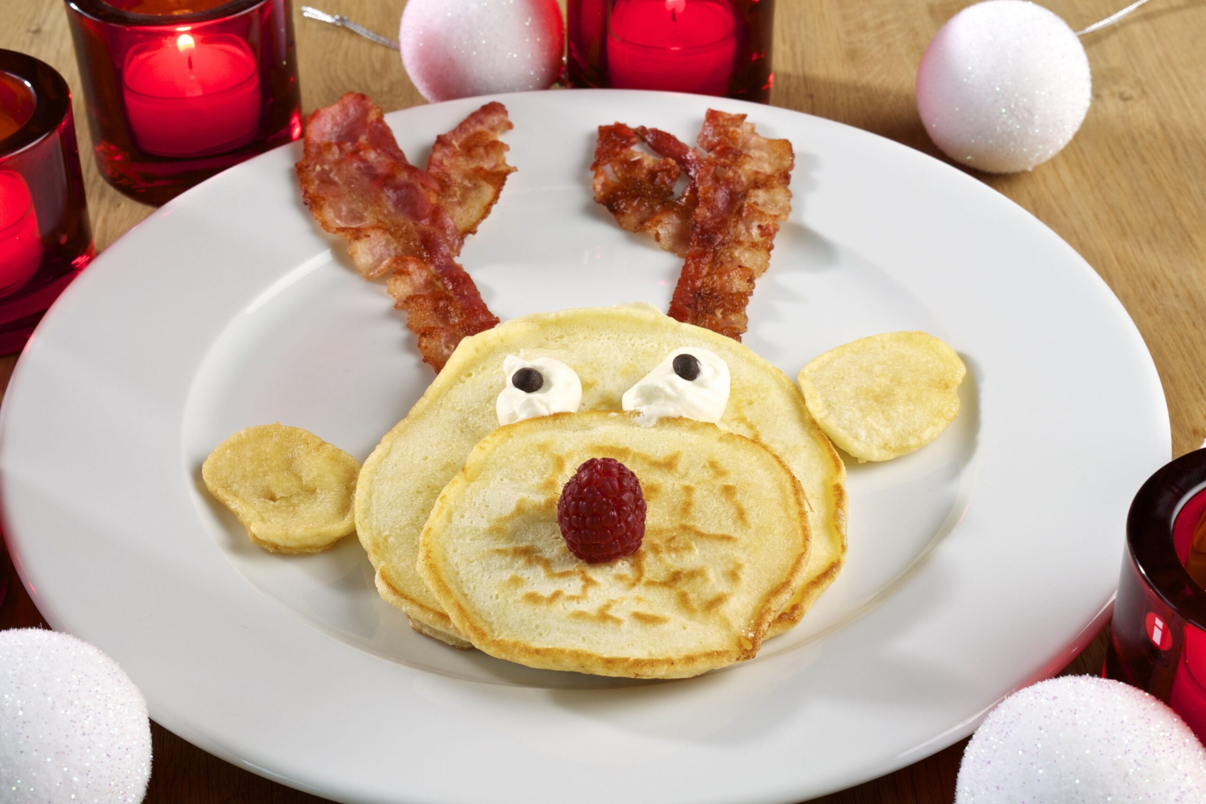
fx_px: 2110
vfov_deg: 21.6
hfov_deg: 31.9
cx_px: 603
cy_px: 402
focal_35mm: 63
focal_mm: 42
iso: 100
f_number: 13
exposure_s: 1.6
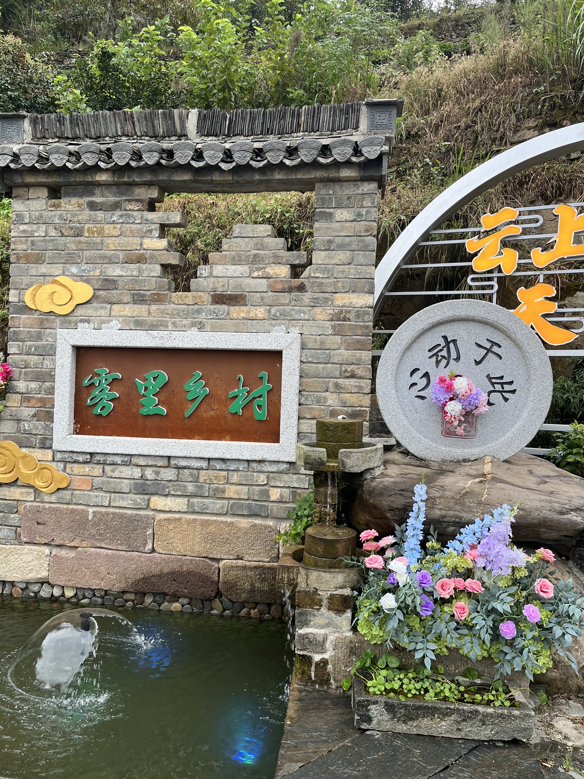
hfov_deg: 53.1
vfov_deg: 67.3
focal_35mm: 26
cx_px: 292
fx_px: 585
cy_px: 390
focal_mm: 5.1
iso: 32
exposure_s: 1/100
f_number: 1.6
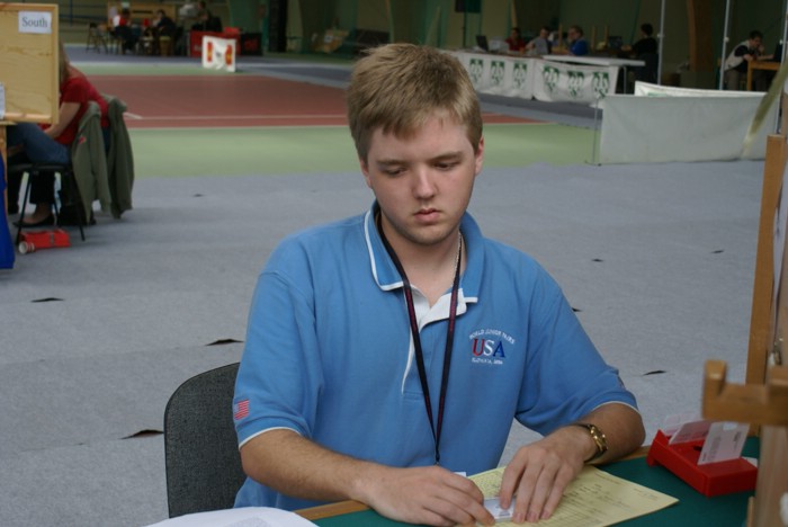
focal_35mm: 52
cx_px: 394
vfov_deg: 25.8
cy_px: 264
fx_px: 1150
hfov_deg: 37.8
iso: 160
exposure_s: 1/60
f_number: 5.6
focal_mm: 35
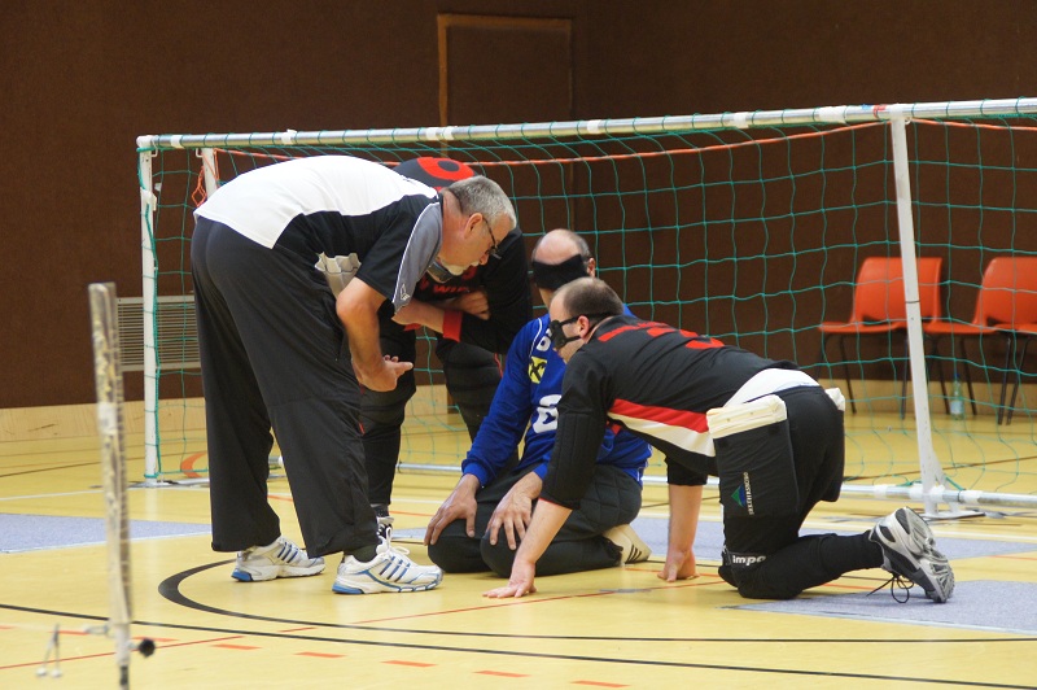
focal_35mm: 150
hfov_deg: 13.7
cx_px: 518
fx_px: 4317
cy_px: 345
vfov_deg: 9.1
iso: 1600
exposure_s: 1/25
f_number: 5.6
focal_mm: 100
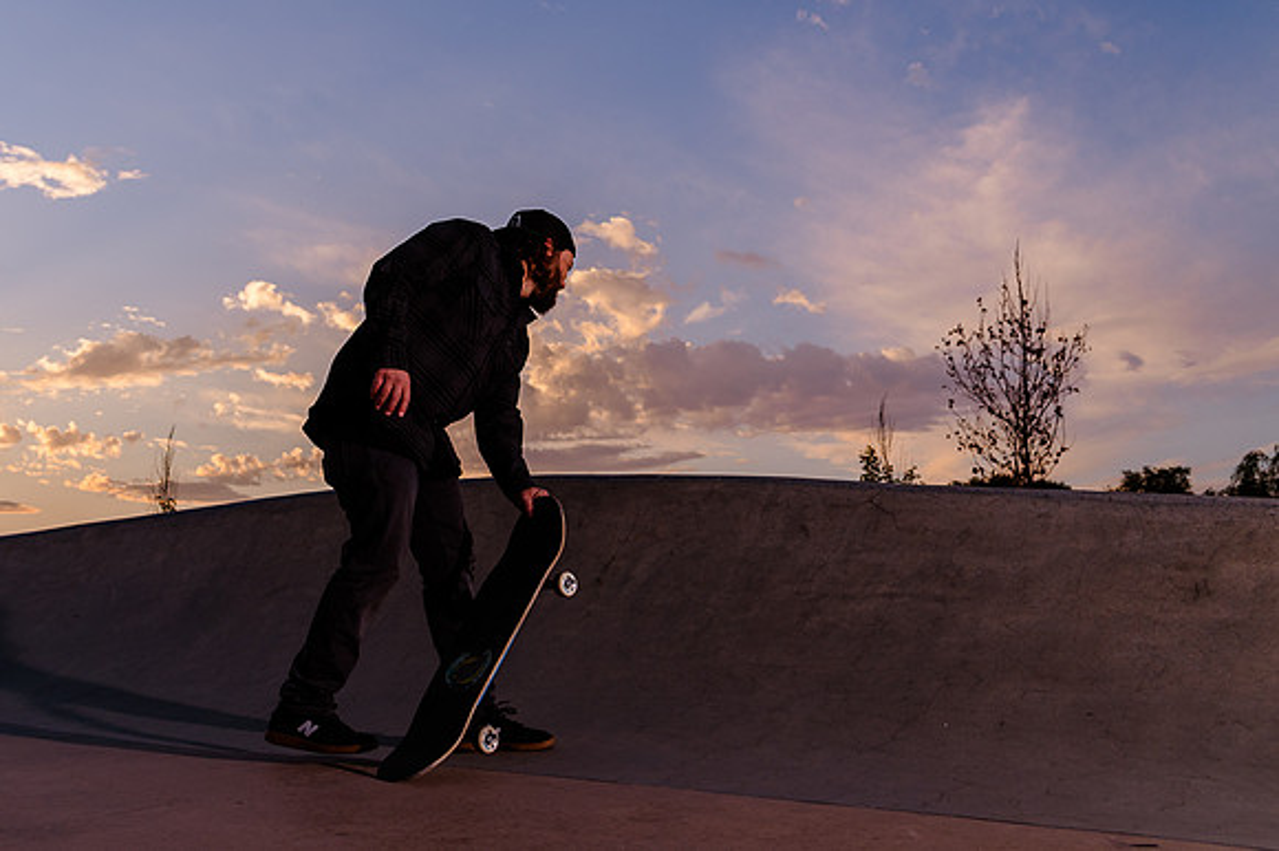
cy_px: 332
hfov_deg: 53.4
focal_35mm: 35
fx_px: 1245
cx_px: 438
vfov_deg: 37.6
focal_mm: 24
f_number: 5
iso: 400
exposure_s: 1/500
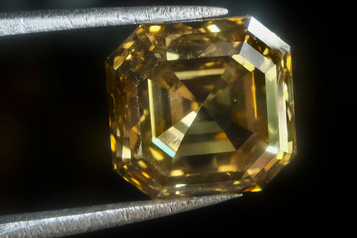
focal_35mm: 31
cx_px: 190
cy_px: 106
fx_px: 307
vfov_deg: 42.3
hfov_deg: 60.2
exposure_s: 1/30
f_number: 6.4
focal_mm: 15.6
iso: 1600
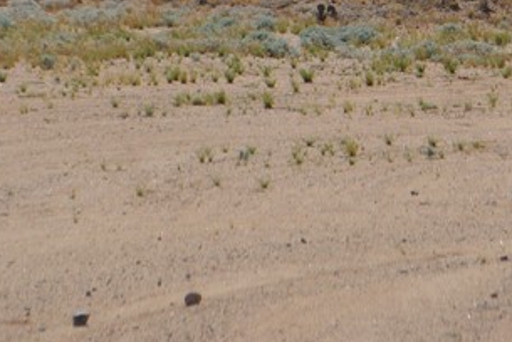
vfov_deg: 4.7
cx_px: 552
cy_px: -251
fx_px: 4168
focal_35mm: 293
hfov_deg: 7.0
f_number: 8
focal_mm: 55
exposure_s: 1/500
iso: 110
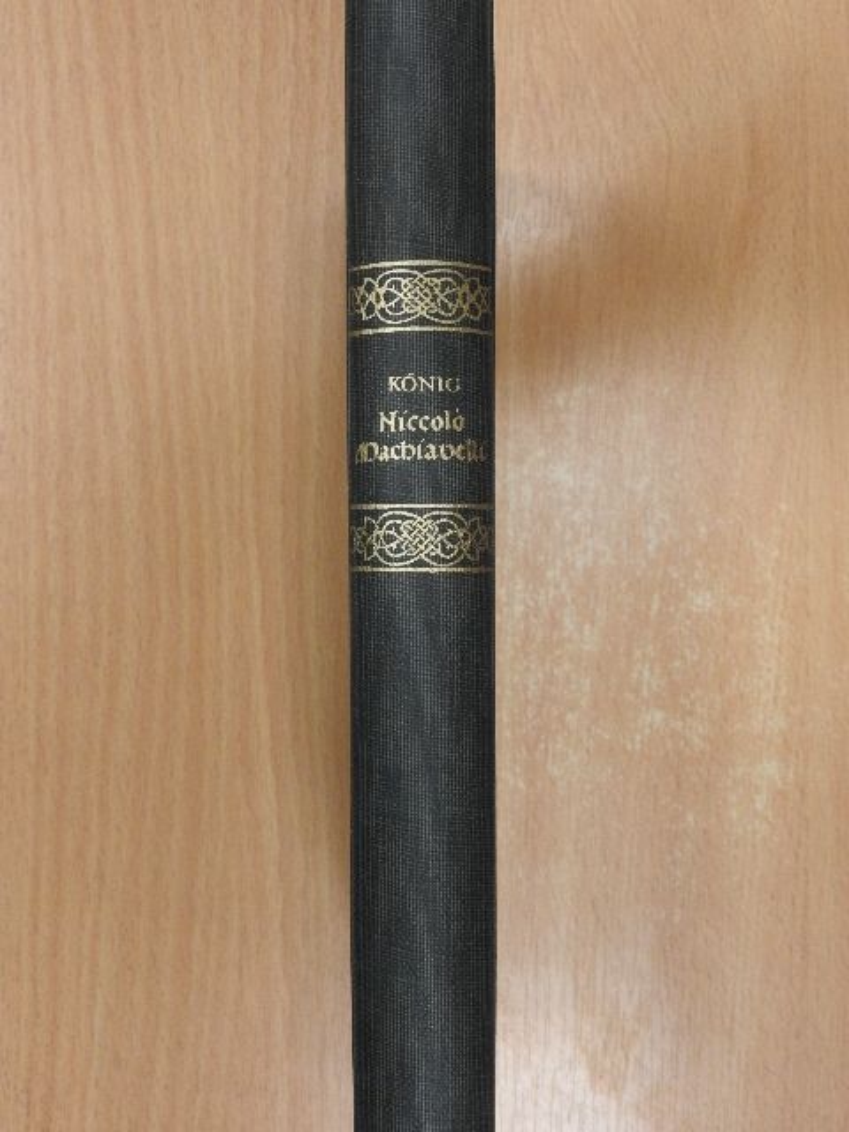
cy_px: 566
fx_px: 1472
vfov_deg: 42.1
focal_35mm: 45
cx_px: 424
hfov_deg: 32.2
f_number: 4
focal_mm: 8.1
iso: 450
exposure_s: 1/60
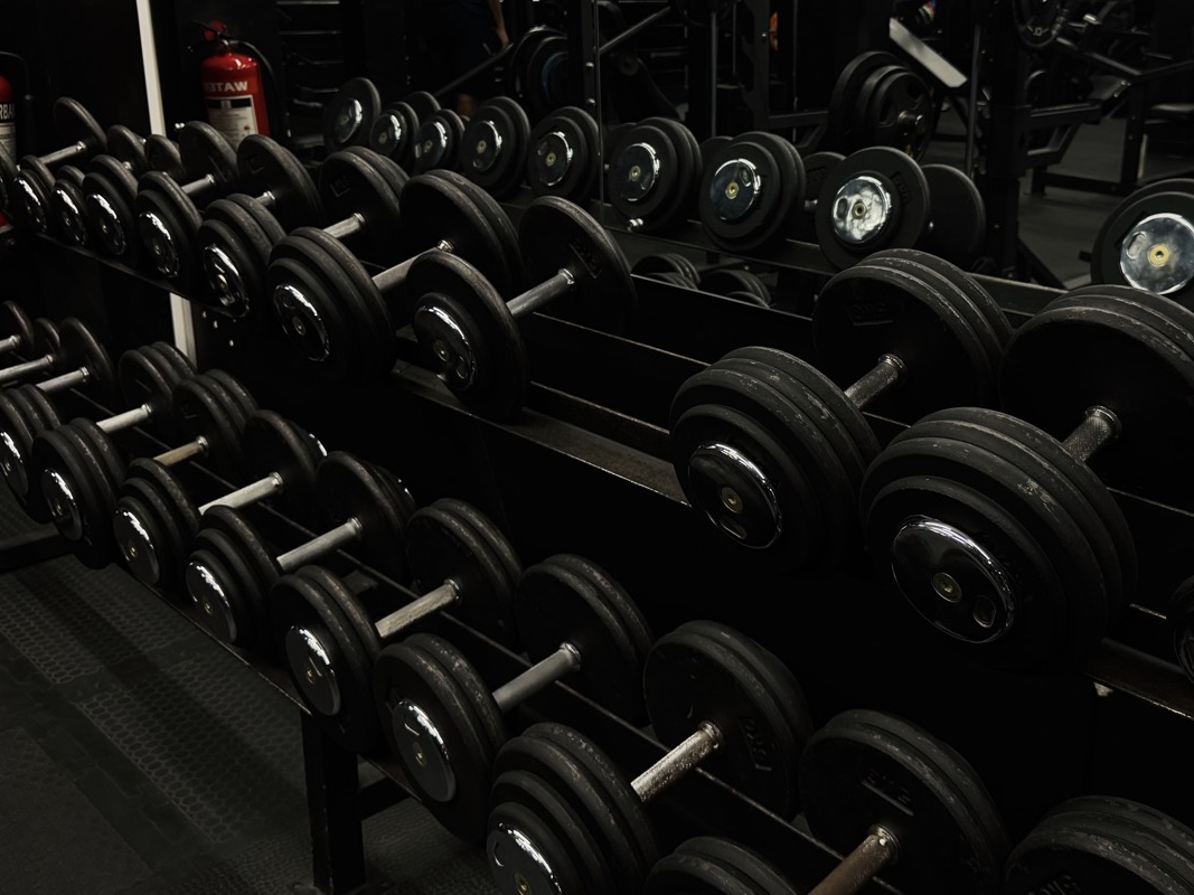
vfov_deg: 39.3
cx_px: 755
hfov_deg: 50.8
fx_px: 1242
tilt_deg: -15.9
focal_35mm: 36
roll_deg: -0.2
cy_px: 323
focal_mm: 6.76
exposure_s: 1/50
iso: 250
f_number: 1.78
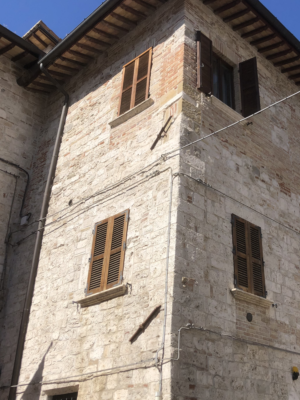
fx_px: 474
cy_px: 221
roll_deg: +2.5
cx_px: 213
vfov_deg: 45.7
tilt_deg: +25.6
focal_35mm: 41
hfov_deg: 34.6
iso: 20
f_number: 1.8
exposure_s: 1/2208
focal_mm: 4
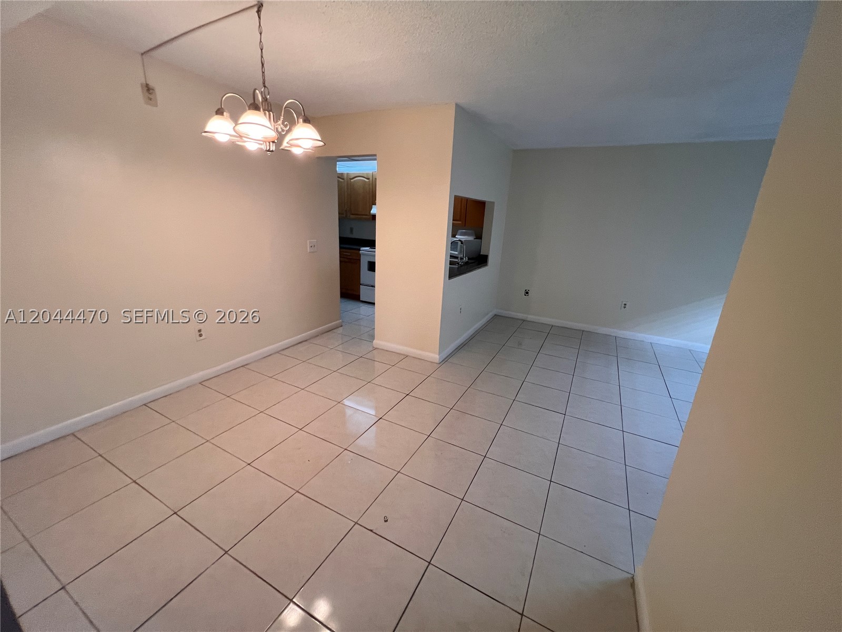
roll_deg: -3.2
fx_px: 316
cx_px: 421
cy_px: 316
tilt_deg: -16.7
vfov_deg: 89.9
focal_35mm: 13
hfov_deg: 106.2
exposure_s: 1/120
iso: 200
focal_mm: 1.57
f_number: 1.8
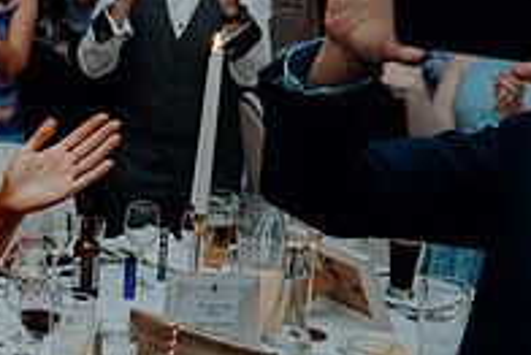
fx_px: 1048
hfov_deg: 23.6
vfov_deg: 19.2
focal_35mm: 71
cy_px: 153
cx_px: -233
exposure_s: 1/160
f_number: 3.5
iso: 2500
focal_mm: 24
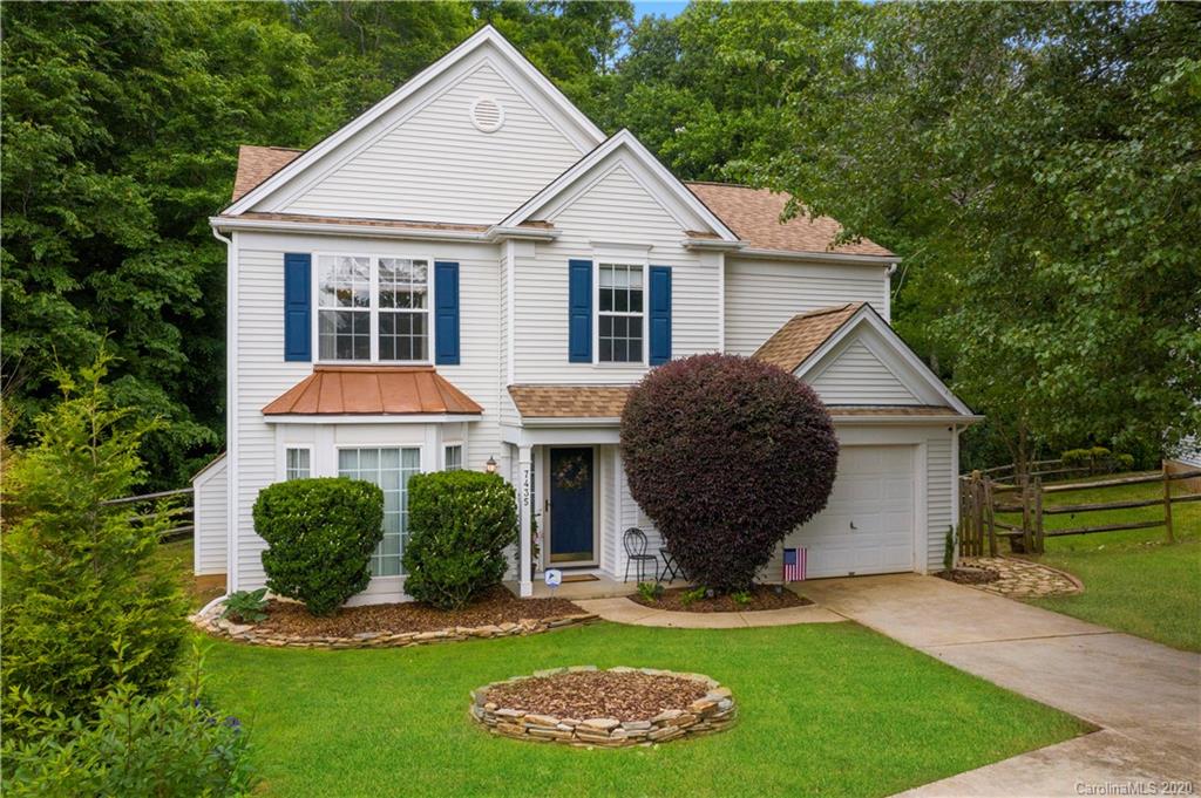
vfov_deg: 46.3
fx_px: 933
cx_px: 600
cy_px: 399
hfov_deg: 65.5
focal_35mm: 28
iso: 100
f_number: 6.3
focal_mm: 10.26
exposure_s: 1/500
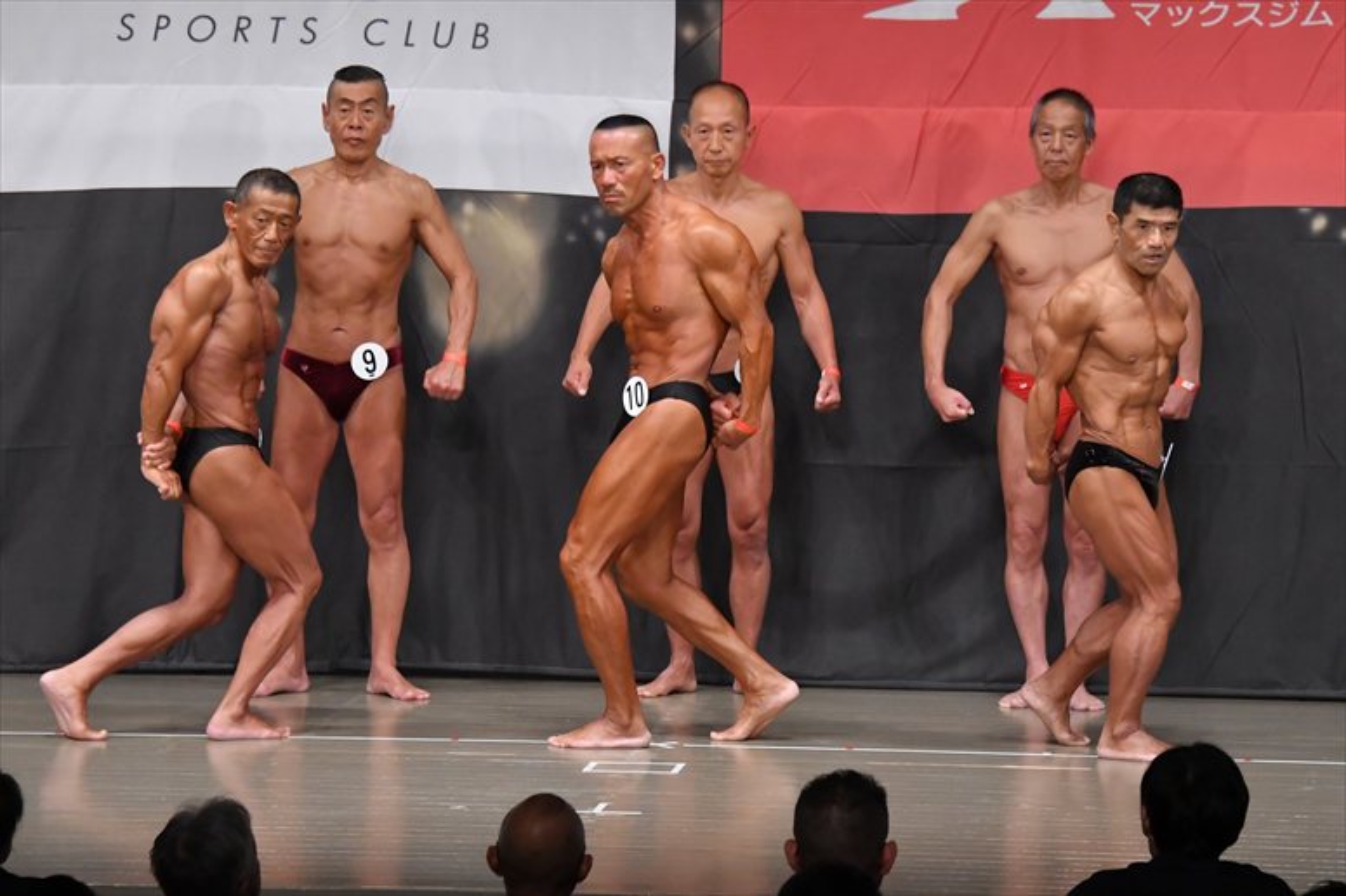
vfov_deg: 7.3
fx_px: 6988
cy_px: 448
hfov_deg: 11.0
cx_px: 673
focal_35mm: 187
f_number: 5.6
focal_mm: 125
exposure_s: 1/400
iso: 5000
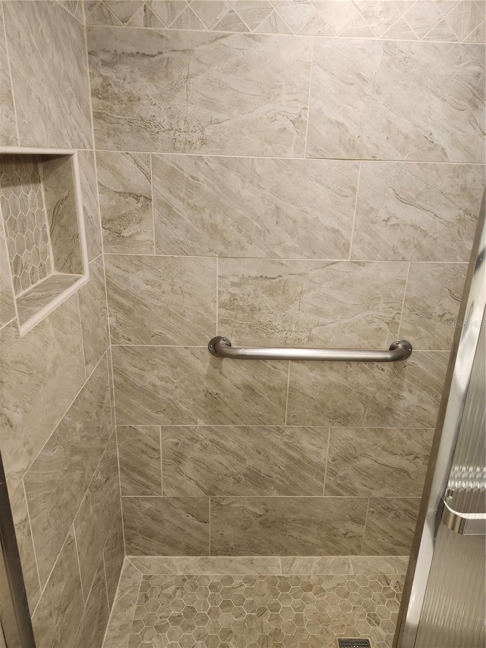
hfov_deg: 58.9
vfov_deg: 73.9
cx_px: 243
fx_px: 431
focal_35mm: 23
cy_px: 324
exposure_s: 1/120
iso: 160
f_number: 1.8
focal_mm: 5.54
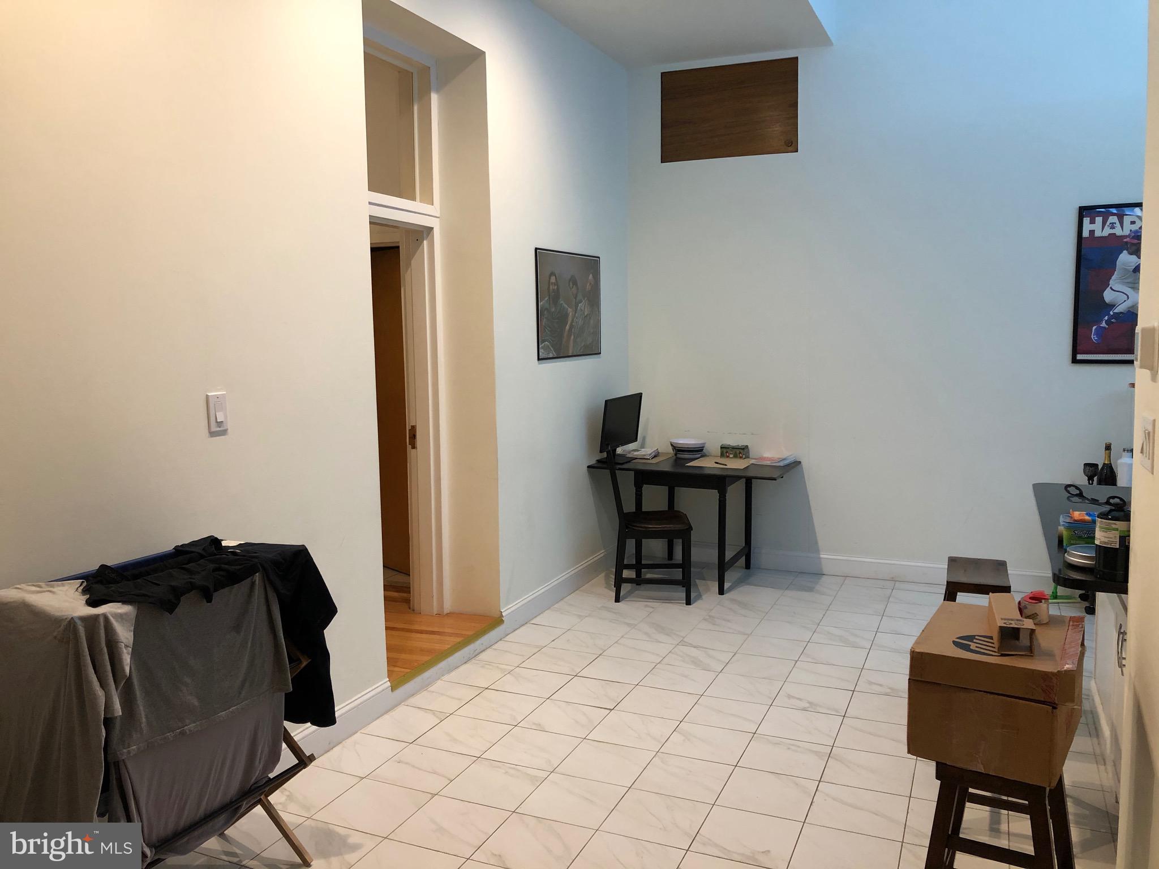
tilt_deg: -5.5
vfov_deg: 49.7
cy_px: 434
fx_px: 937
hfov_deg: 63.4
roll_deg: +0.6
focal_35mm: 28
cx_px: 580
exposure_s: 1/15
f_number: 1.8
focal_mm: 3.99
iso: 40
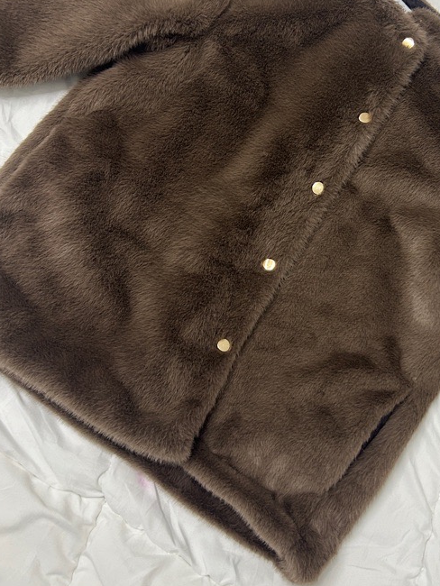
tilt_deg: -77.4
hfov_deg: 35.4
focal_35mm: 40
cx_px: 315
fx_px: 677
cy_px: 253
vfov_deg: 46.7
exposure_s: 1/50
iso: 160
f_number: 1.5
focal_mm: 5.7
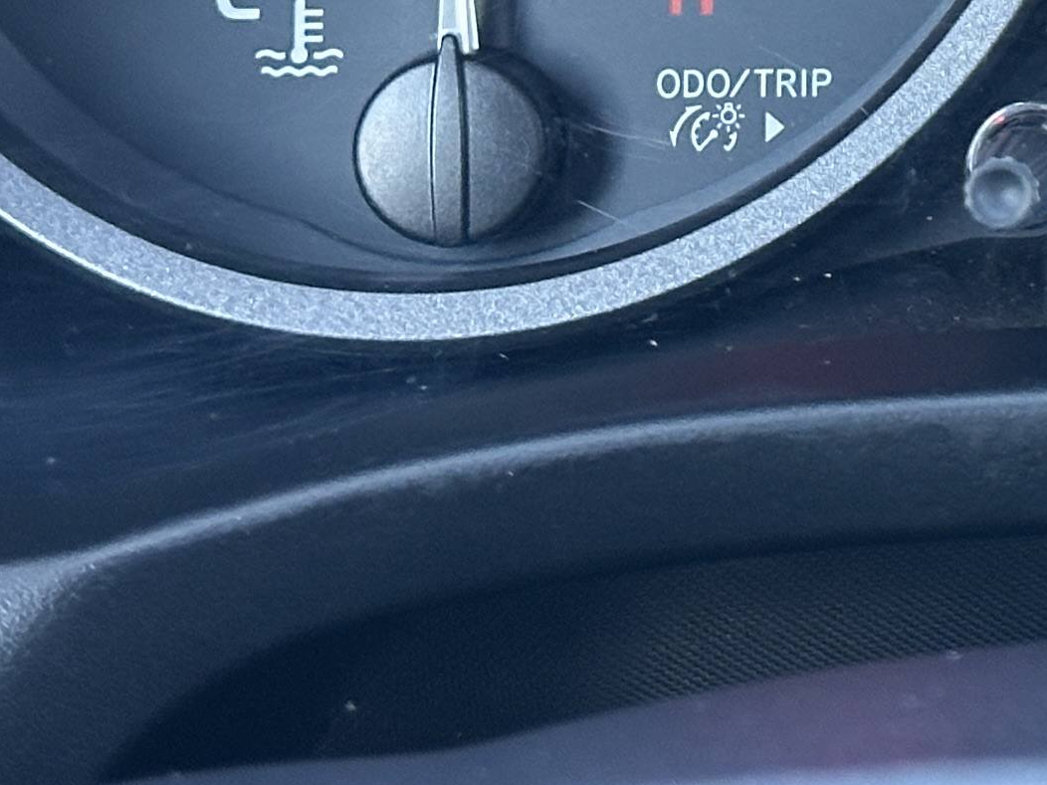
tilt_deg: -17.9
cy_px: -549
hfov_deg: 10.4
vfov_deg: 7.8
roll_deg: +2.8
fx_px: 5565
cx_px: 1607
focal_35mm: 184
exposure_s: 1/56
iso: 250
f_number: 1.78
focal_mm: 6.86
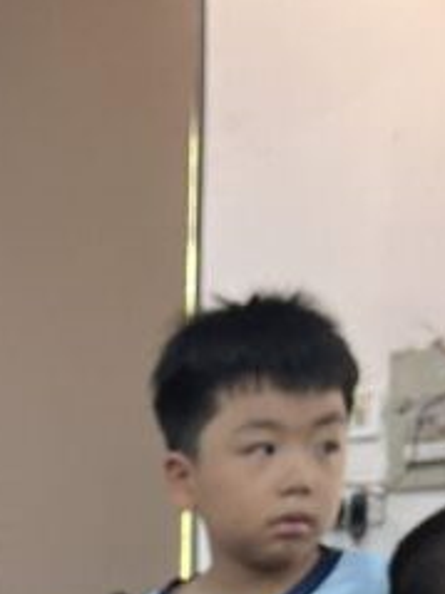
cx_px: -278
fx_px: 1870
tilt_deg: -12.4
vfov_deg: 15.3
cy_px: 1111
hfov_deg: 12.7
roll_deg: +3.0
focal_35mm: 109
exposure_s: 1/100
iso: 100
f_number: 1.6
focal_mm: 5.1
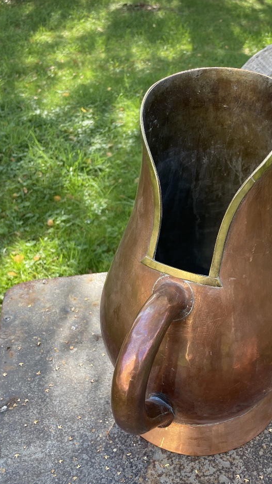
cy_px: 230
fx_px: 462
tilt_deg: -33.3
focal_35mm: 36
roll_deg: -1.9
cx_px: 224
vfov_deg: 55.3
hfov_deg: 31.8
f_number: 1.6
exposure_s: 1/145
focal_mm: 4.2
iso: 32
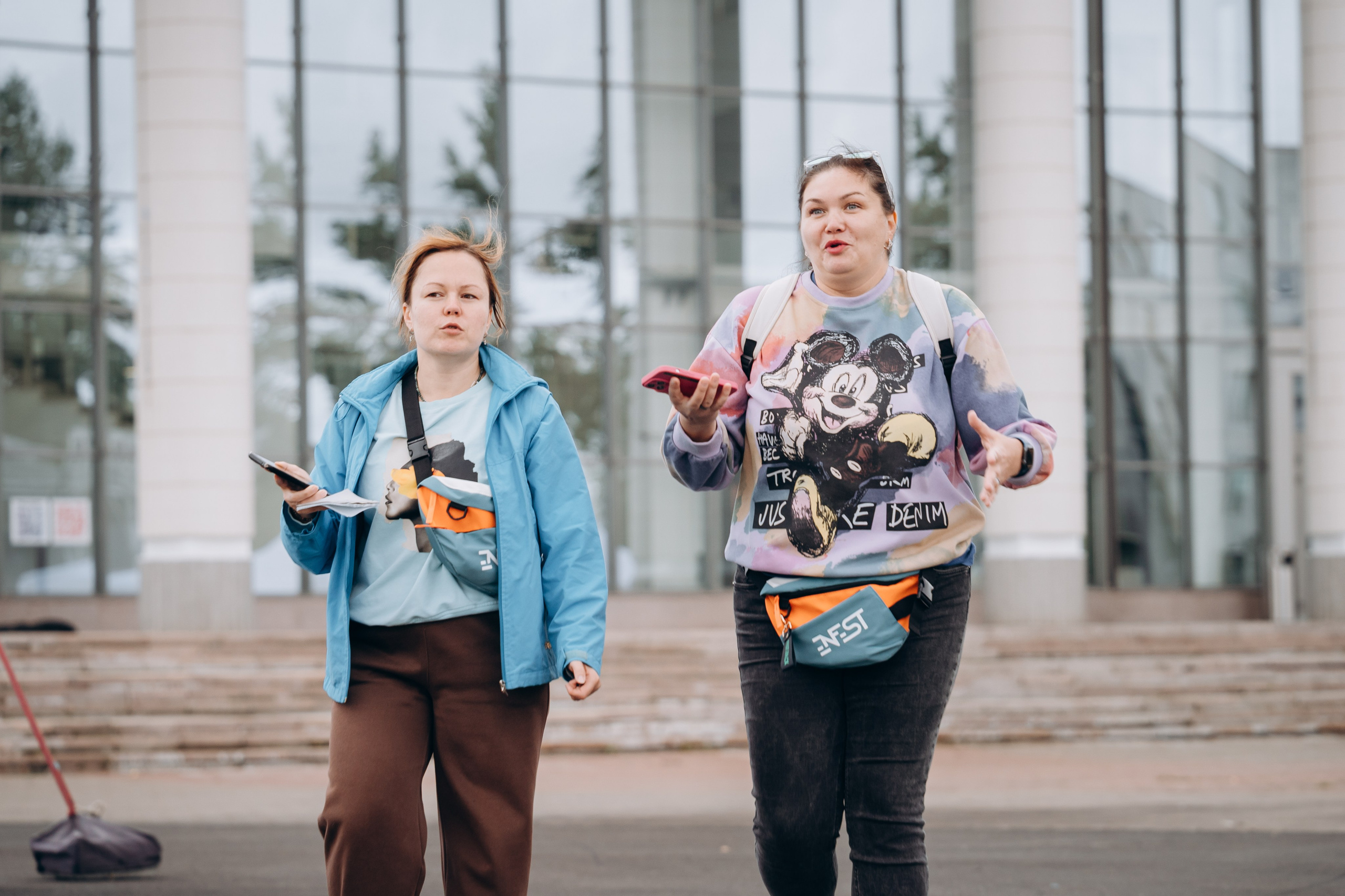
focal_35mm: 134
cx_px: 727
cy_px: 412
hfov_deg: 15.3
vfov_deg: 10.2
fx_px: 5005
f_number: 4
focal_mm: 124
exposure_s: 1/800
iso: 400
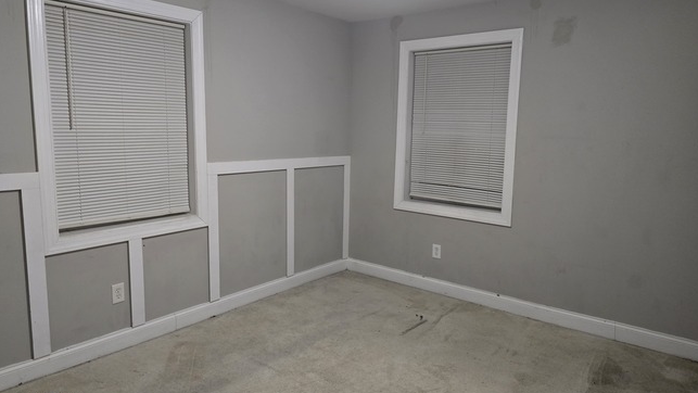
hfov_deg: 71.9
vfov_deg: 44.4
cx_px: 342
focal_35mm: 26
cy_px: 193
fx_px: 481
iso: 800
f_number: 1.7
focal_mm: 6.3
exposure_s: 1/60
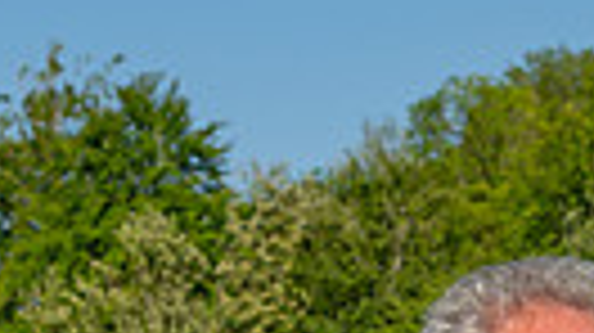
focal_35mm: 215
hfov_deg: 10.0
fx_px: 3384
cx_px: 407
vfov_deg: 5.5
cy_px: 769
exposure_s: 1/125
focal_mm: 40
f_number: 9
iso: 50
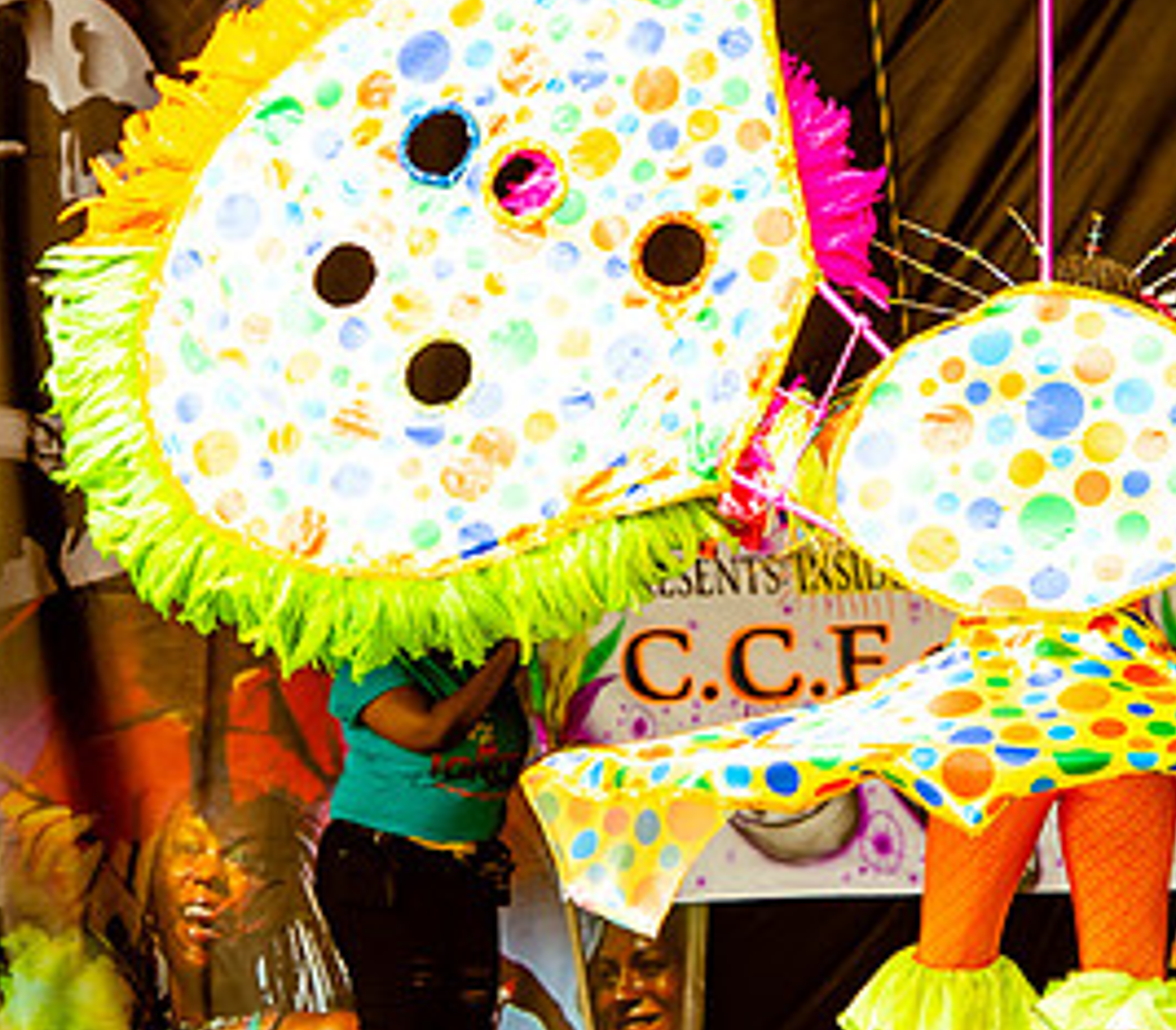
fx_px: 12938
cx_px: 963
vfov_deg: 4.6
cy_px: 445
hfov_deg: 5.2
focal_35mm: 358
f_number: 5.6
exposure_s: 1/200
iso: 160
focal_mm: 130
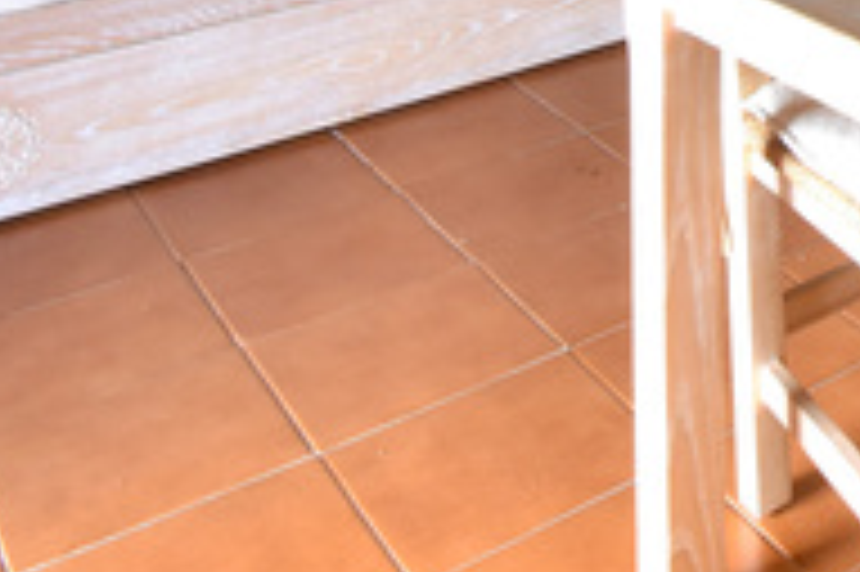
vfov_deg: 18.0
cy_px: -473
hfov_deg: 27.4
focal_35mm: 59
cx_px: 1162
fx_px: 1408
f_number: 11
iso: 400
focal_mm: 10
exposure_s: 1/4
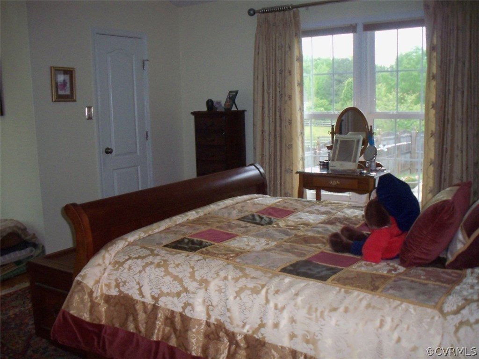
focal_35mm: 38
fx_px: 526
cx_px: 240
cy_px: 180
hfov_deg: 49.0
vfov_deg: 37.7
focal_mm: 6.3
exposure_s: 1/60
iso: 320
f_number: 3.5
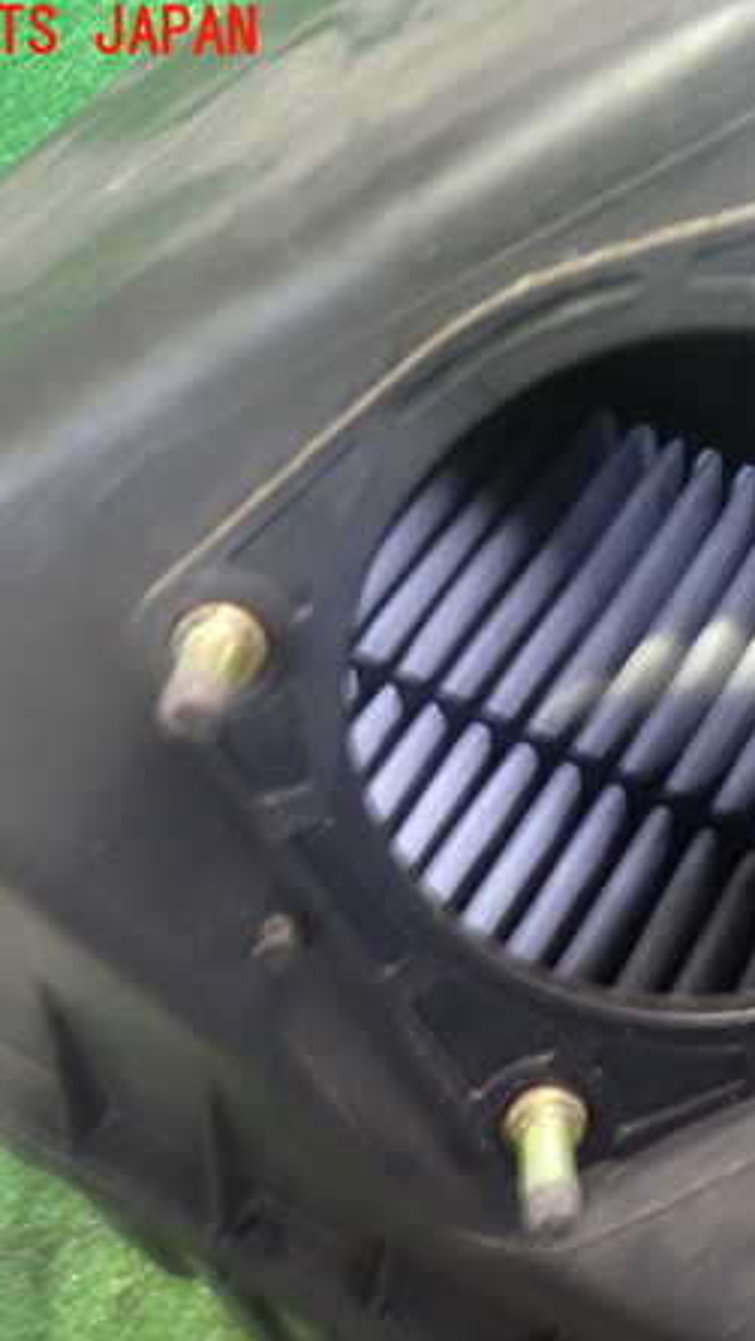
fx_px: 1565
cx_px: 614
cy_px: 674
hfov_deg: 26.6
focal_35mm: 44
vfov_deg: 46.4
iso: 800
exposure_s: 1/20
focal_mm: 5.4
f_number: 2.3
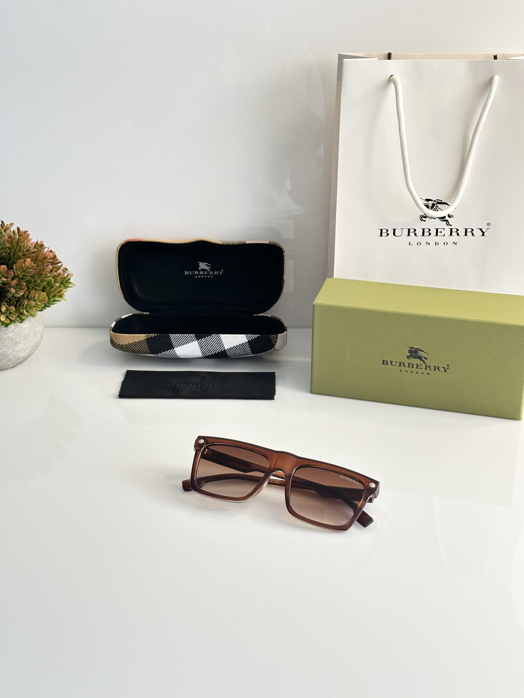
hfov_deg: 30.3
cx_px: 262
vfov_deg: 39.7
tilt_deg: -24.4
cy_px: 349
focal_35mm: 48
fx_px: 969
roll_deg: -0.2
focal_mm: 6.86
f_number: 1.78
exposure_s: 1/50
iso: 100
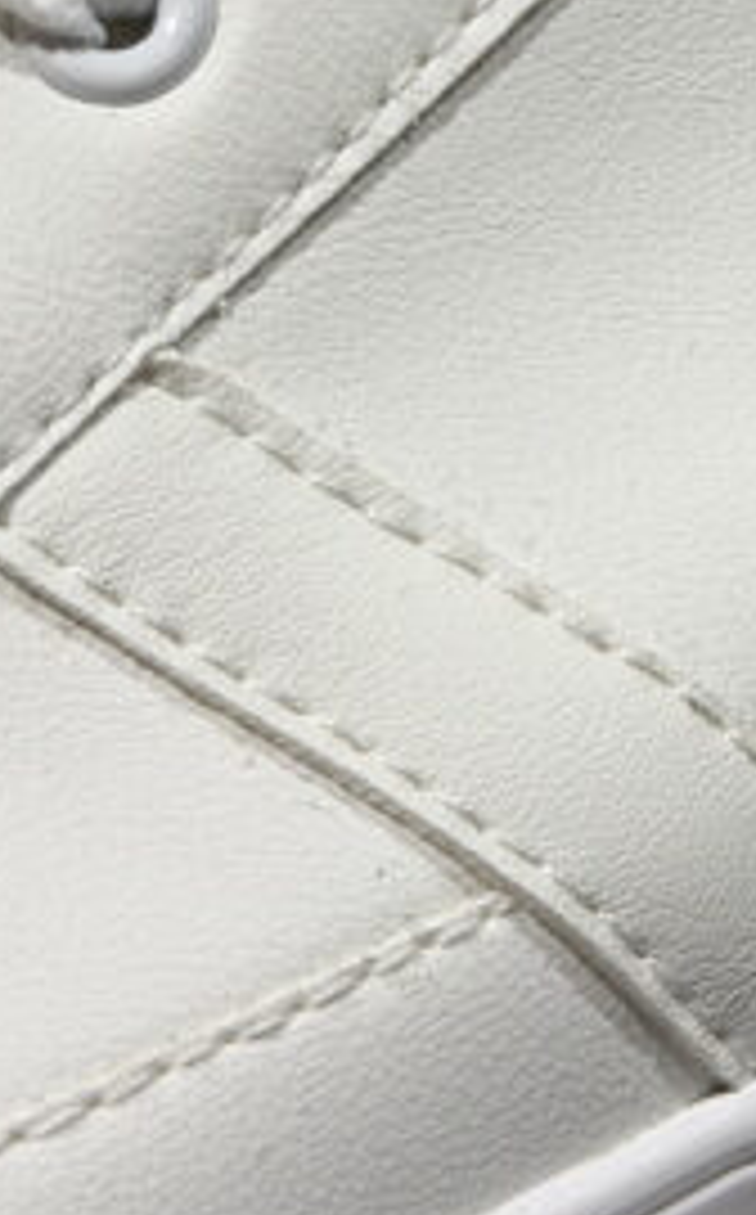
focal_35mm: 151
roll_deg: +10.8
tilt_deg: -15.2
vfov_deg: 13.7
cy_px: -18
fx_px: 4994
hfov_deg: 8.6
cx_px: 891
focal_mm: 6.76
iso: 200
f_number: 1.78
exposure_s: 1/60
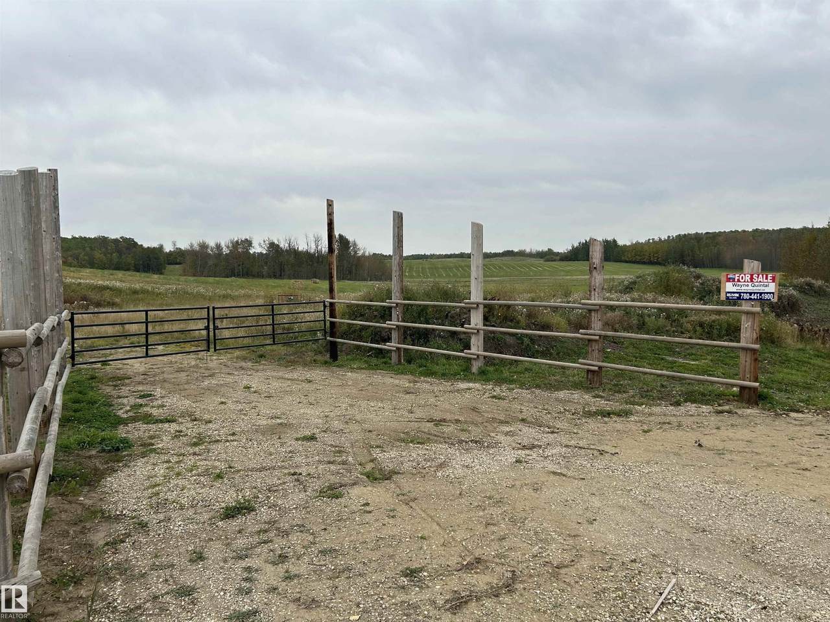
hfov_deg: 67.3
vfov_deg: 53.1
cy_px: 311
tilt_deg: -4.4
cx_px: 415
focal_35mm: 26
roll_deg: +0.4
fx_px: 623
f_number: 1.5
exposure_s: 1/1468
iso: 50
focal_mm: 5.7
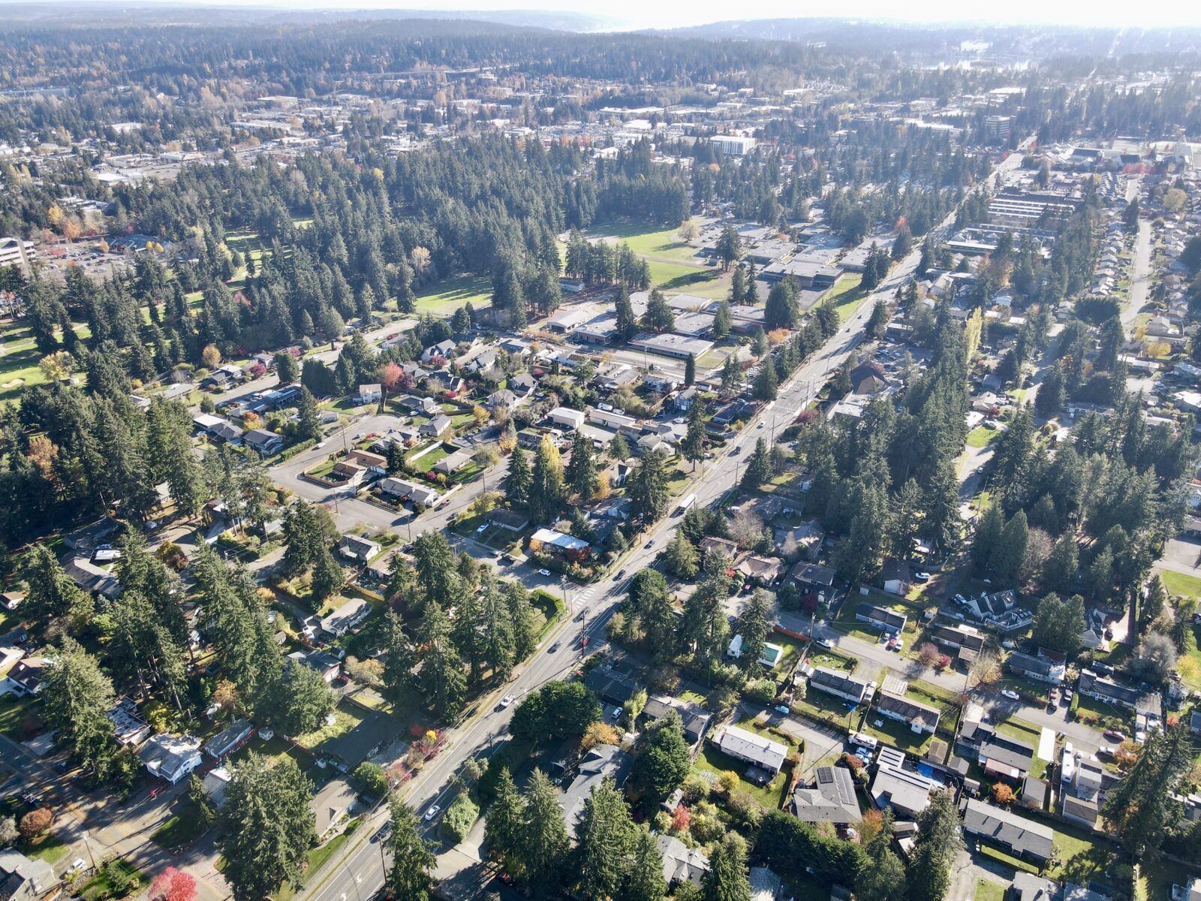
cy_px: 450
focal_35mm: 24
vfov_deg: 56.8
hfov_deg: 71.6
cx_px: 600
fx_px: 833
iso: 100
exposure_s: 1/160
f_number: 2.8
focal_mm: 4.5
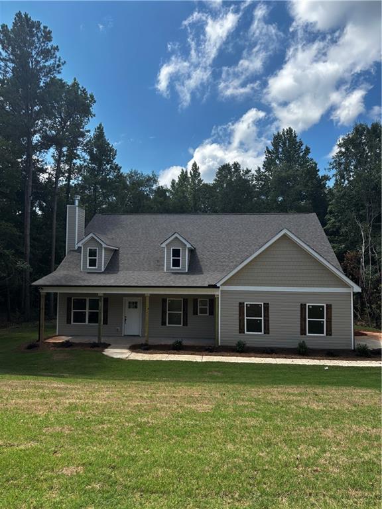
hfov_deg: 53.1
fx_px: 383
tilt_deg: +2.6
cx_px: 191
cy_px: 254
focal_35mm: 26
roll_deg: -0.8
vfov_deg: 67.3
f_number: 1.6
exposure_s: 1/3021
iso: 50
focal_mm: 5.96
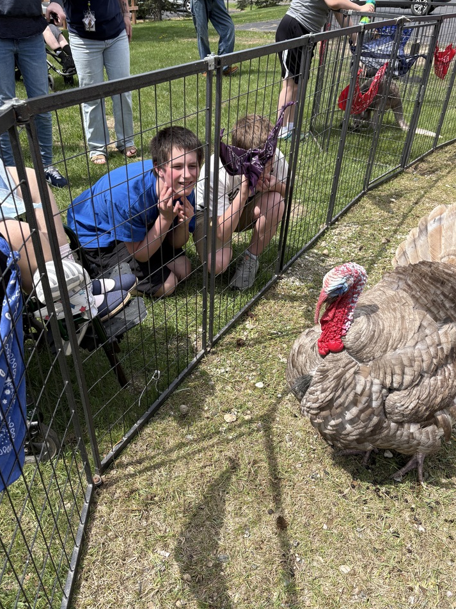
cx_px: 226
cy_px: 325
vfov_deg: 63.4
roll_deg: -2.8
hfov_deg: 49.7
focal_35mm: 28
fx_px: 492
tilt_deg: -35.1
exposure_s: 1/2208
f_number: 1.6
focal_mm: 5.96
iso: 50
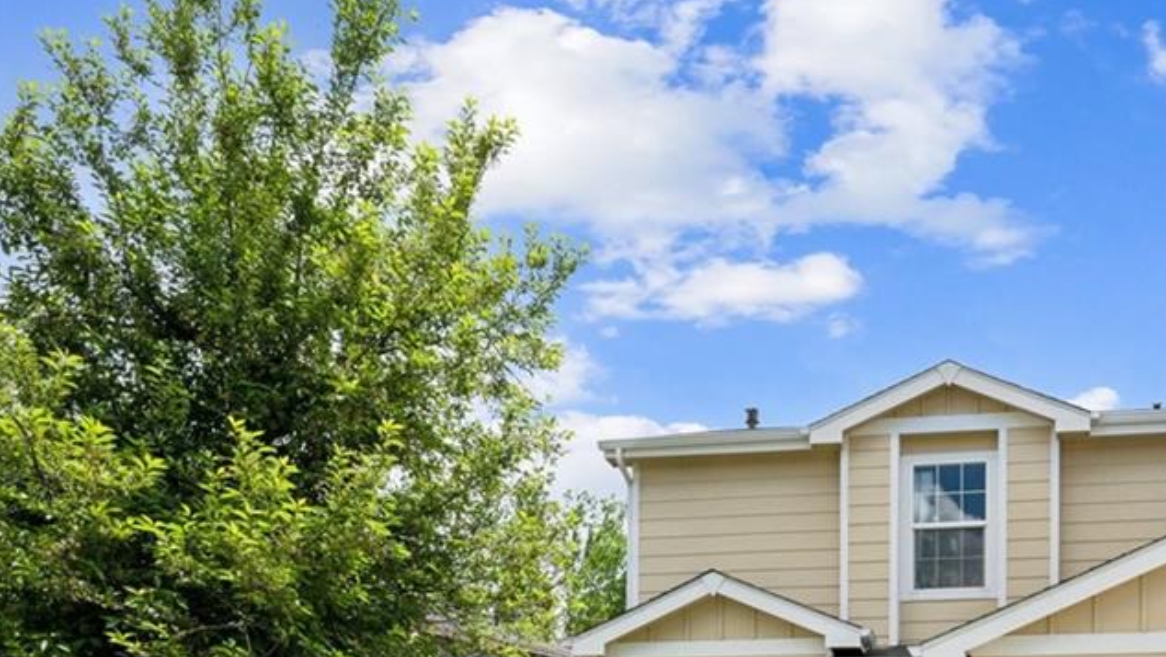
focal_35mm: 37
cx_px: 870
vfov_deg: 26.0
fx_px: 1144
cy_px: 909
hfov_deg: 51.8
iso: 400
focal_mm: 14
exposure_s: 1/1000
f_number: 9
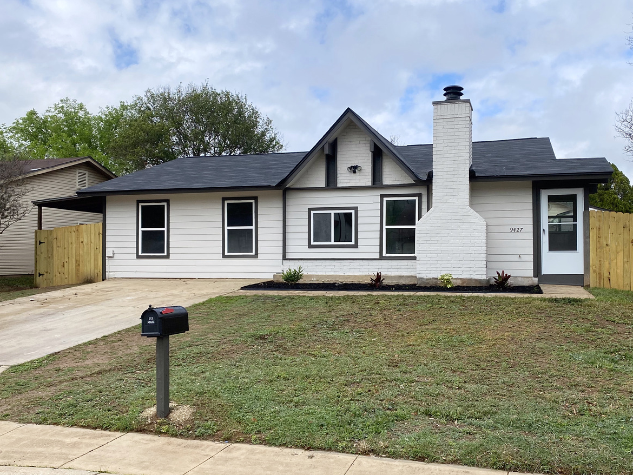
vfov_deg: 44.1
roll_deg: +0.2
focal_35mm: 32
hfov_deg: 56.7
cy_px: 255
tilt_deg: -1.3
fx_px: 585
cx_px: 352
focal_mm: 4.25
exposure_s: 1/3610
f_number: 1.8
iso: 32
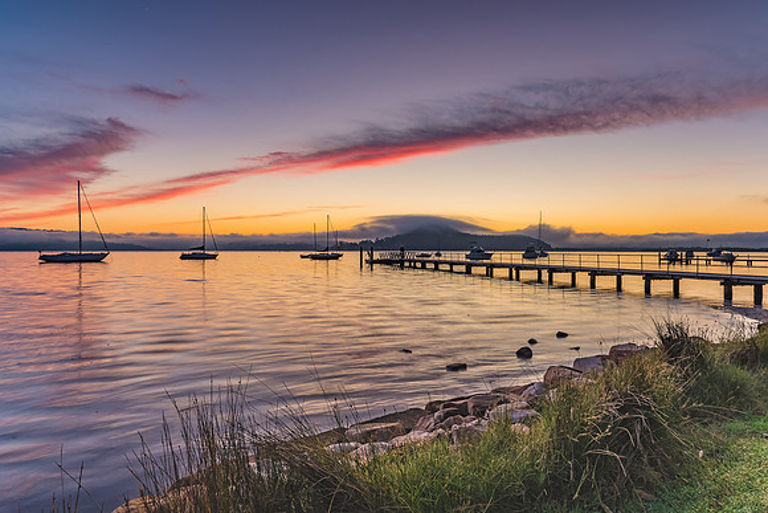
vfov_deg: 51.1
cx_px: 400
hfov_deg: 71.2
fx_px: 536
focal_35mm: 25
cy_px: 245
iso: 50
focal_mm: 16
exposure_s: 1/1.25
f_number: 10
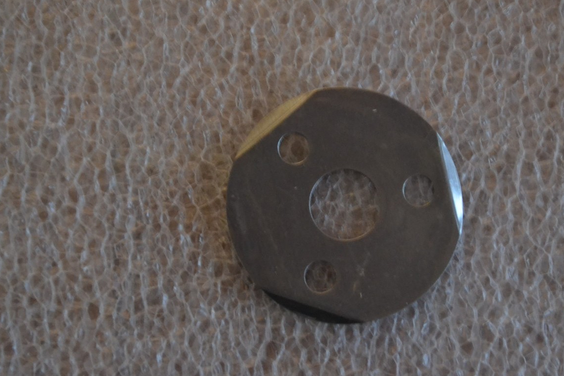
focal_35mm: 80
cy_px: 195
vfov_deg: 17.1
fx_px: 1247
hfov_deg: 25.5
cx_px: 295
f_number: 5.3
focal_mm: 45
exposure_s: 1/15
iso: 3200
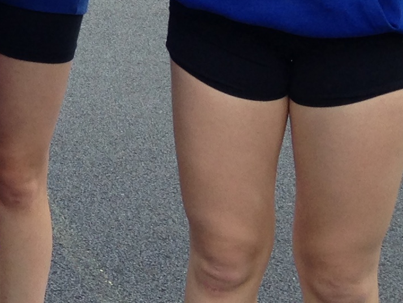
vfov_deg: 9.7
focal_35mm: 151
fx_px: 1758
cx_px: -324
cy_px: -34
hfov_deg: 12.0
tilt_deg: -11.9
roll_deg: -1.4
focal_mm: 4.12
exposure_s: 1/197
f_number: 2.4
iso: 50
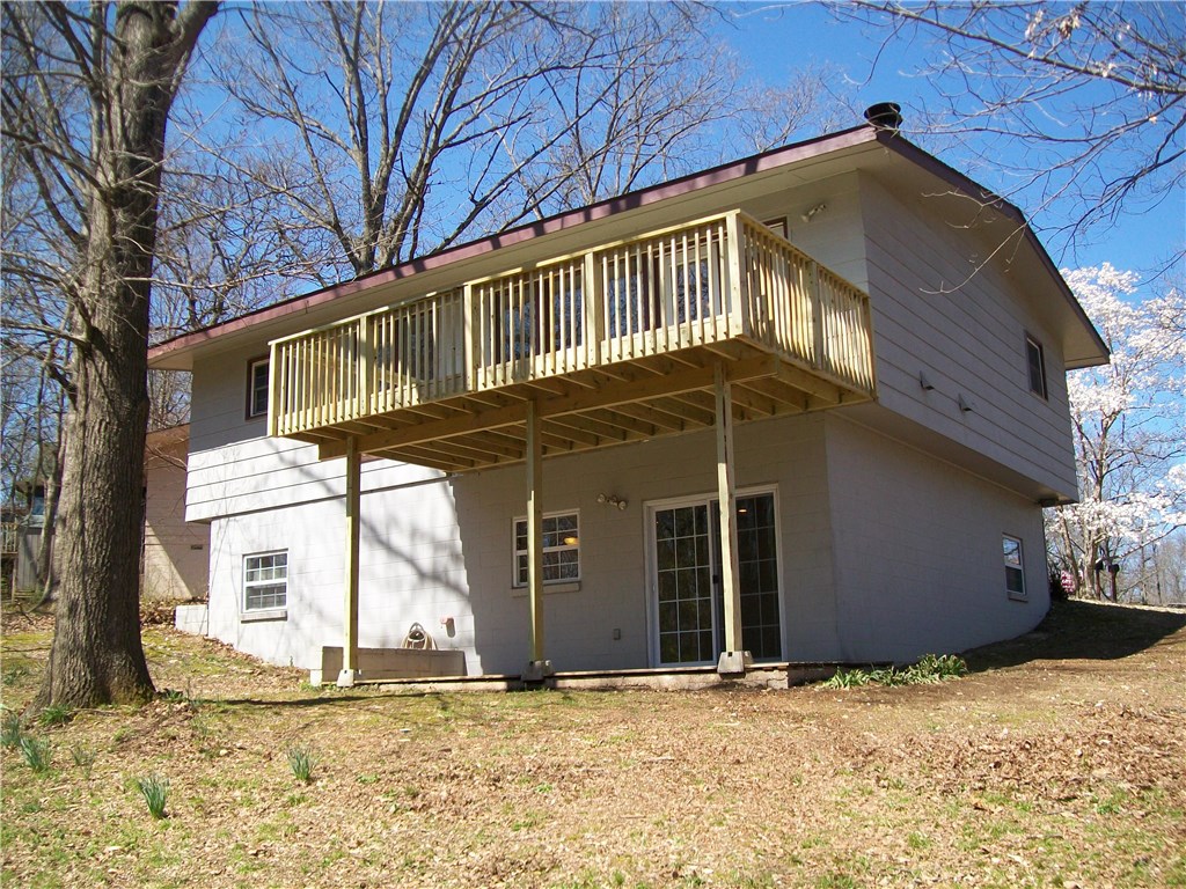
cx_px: 593
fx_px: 1165
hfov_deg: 54.0
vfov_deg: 41.8
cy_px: 444
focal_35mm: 34
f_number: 2.7
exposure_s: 1/640
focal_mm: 6.1
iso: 64
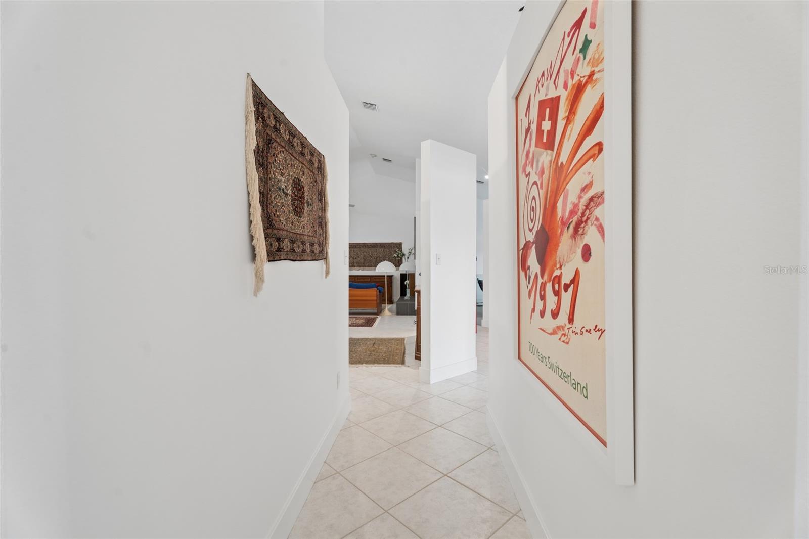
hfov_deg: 96.7
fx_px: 359
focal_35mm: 16
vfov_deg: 73.7
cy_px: 270
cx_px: 404
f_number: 8
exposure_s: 1/3.33
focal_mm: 16
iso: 200
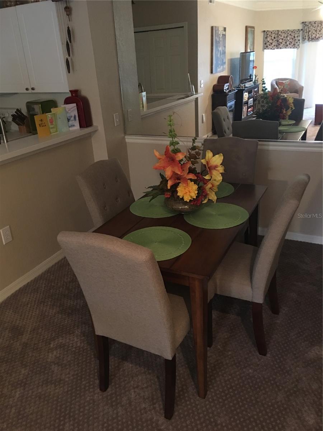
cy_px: 216
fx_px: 361
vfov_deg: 61.7
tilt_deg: -24.0
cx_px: 162
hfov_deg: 48.2
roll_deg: +3.5
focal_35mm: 29
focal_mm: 4.15
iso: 100
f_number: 2.2
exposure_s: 1/4
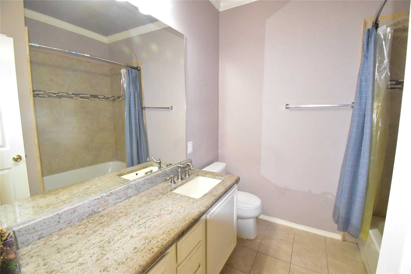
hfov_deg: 100.4
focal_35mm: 15
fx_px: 171
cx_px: 206
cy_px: 137
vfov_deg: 77.3
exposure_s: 1/60
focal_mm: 10
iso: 5600
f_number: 8
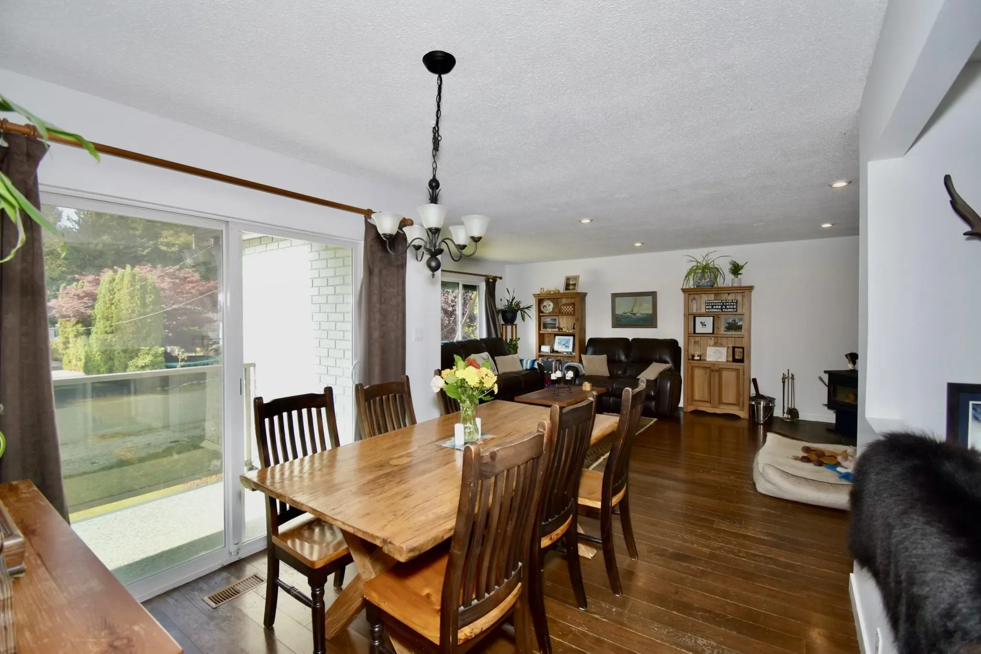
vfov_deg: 77.3
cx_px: 490
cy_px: 327
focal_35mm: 15
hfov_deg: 100.4
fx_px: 409
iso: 220
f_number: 4.5
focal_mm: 10
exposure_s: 1/125
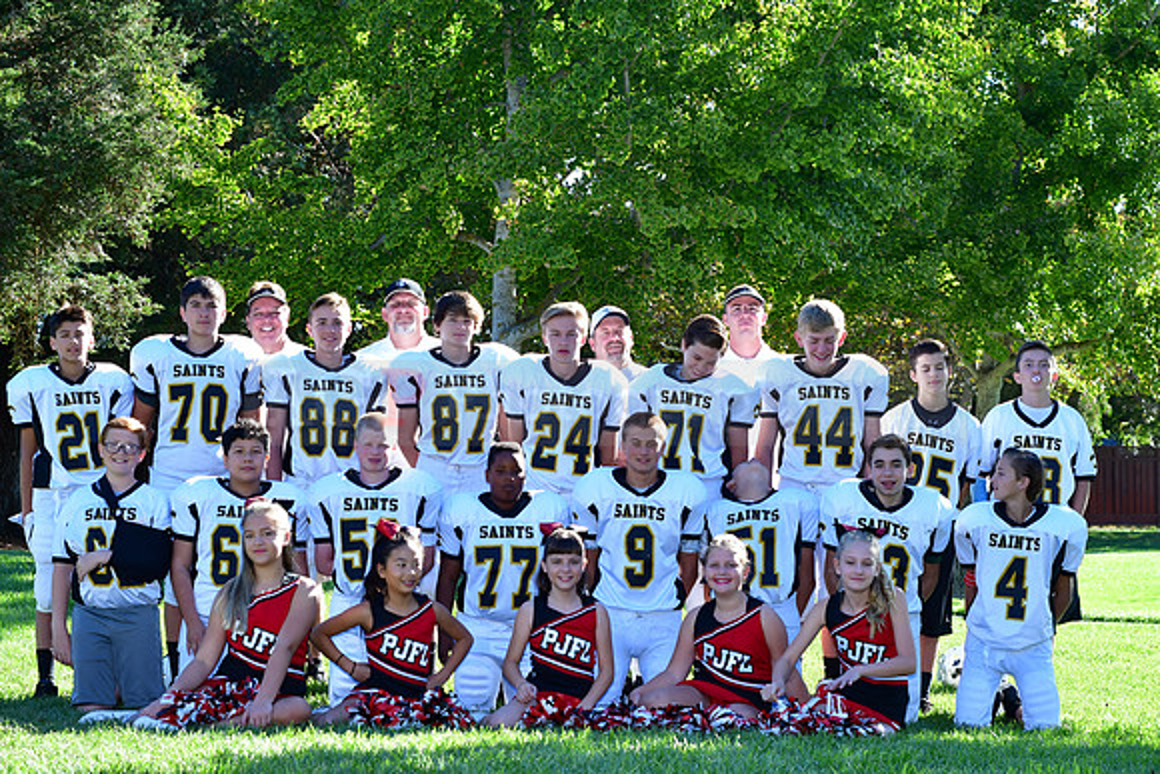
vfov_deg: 18.2
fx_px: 2417
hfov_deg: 27.0
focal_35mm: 75
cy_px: 387
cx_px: 580
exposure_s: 1/320
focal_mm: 50
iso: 400
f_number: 7.1
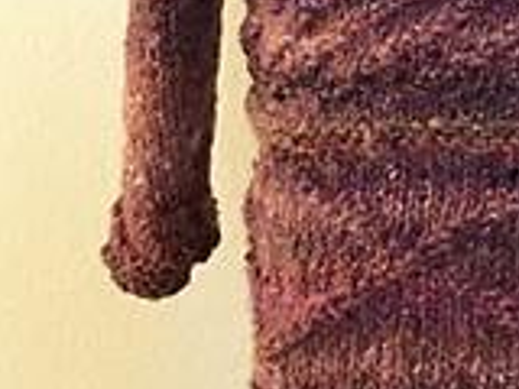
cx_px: 697
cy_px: -224
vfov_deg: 12.1
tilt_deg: -6.1
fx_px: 1739
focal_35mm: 116
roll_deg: +1.3
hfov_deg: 16.0
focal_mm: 4.15
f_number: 2.2
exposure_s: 1/25
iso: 200
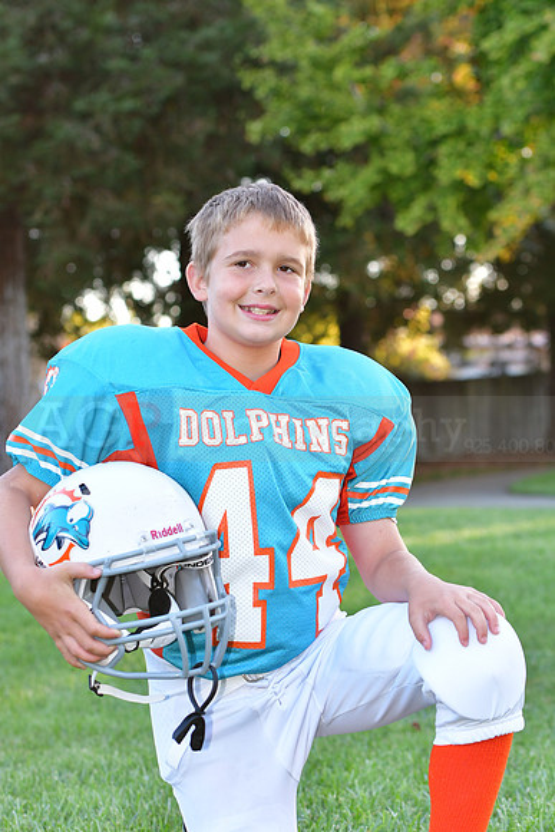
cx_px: 278
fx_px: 2426
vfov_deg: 19.5
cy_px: 416
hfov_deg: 13.0
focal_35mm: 105
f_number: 4.5
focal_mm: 70
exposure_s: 1/125
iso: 400
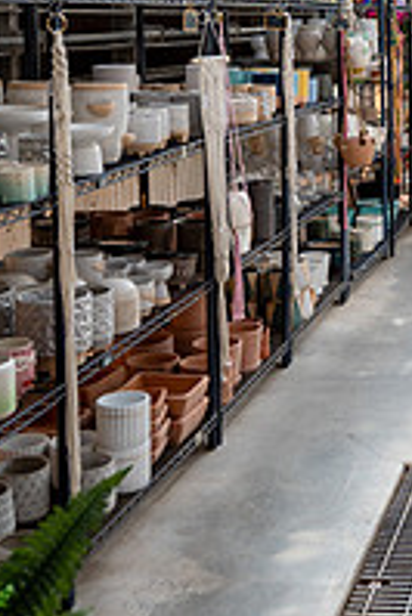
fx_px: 1148
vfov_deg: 29.6
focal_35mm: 67
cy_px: 163
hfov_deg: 18.7
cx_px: 554
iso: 125
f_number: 4
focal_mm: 23
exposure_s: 1/160
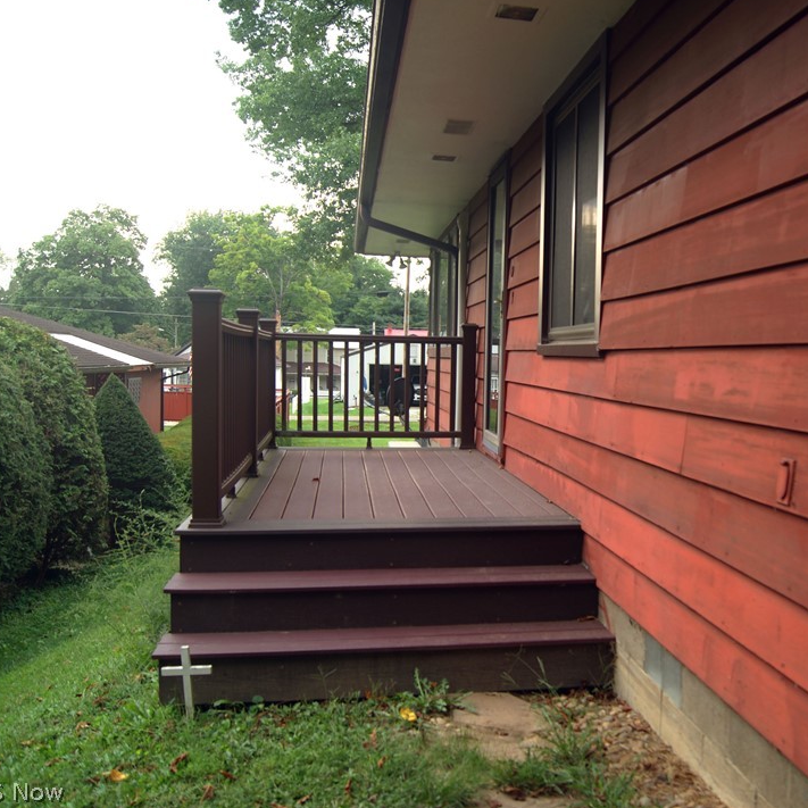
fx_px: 924
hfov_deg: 46.2
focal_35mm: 35
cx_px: 564
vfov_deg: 47.2
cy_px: 399
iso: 100
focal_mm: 18
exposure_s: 1/50
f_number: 5
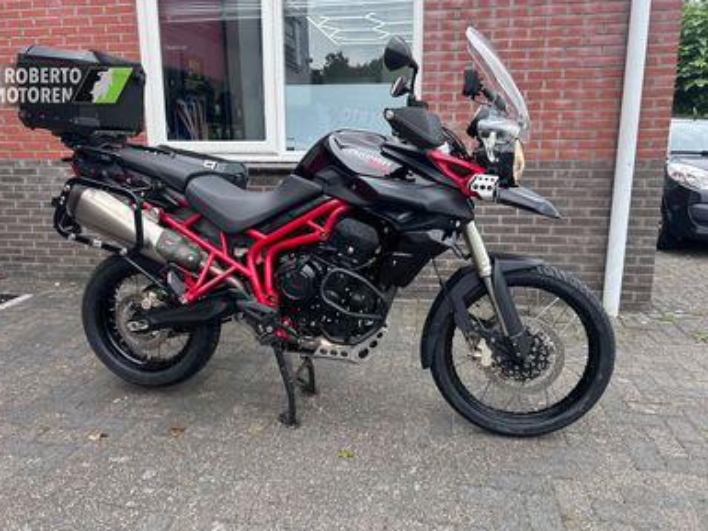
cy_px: 263
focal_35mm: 27
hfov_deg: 65.3
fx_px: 552
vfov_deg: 51.4
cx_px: 346
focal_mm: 5.7
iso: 40
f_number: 1.5
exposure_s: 1/121
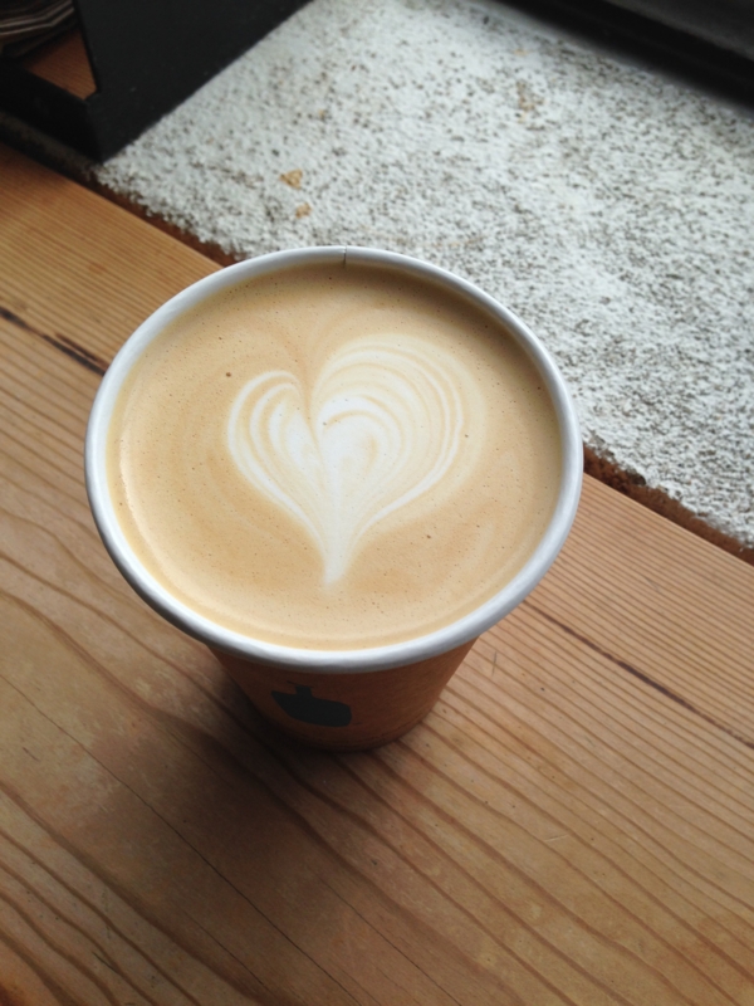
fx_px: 958
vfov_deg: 55.4
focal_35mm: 33
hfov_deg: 42.9
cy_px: 503
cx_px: 377
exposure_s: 1/488
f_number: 2.4
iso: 50
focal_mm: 4.12
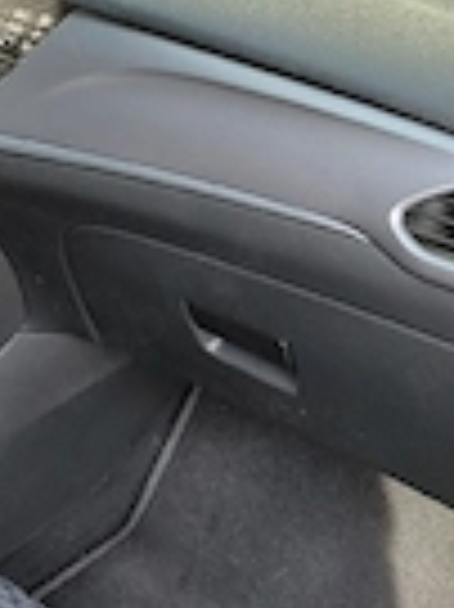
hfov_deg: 19.0
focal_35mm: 74
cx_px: -63
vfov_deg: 26.3
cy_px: 342
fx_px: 1296
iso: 50
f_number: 1.8
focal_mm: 4.69
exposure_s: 1/149
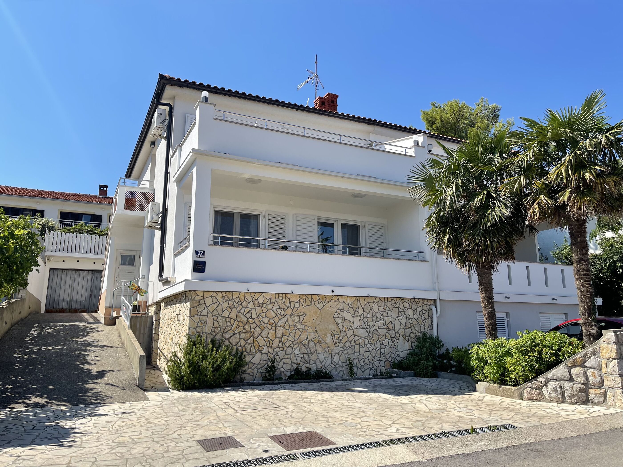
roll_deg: +0.0
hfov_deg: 67.3
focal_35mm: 26
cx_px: 312
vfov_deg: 53.1
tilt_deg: +11.6
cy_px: 234
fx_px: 468
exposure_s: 1/3344
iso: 32
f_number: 1.6
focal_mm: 5.1
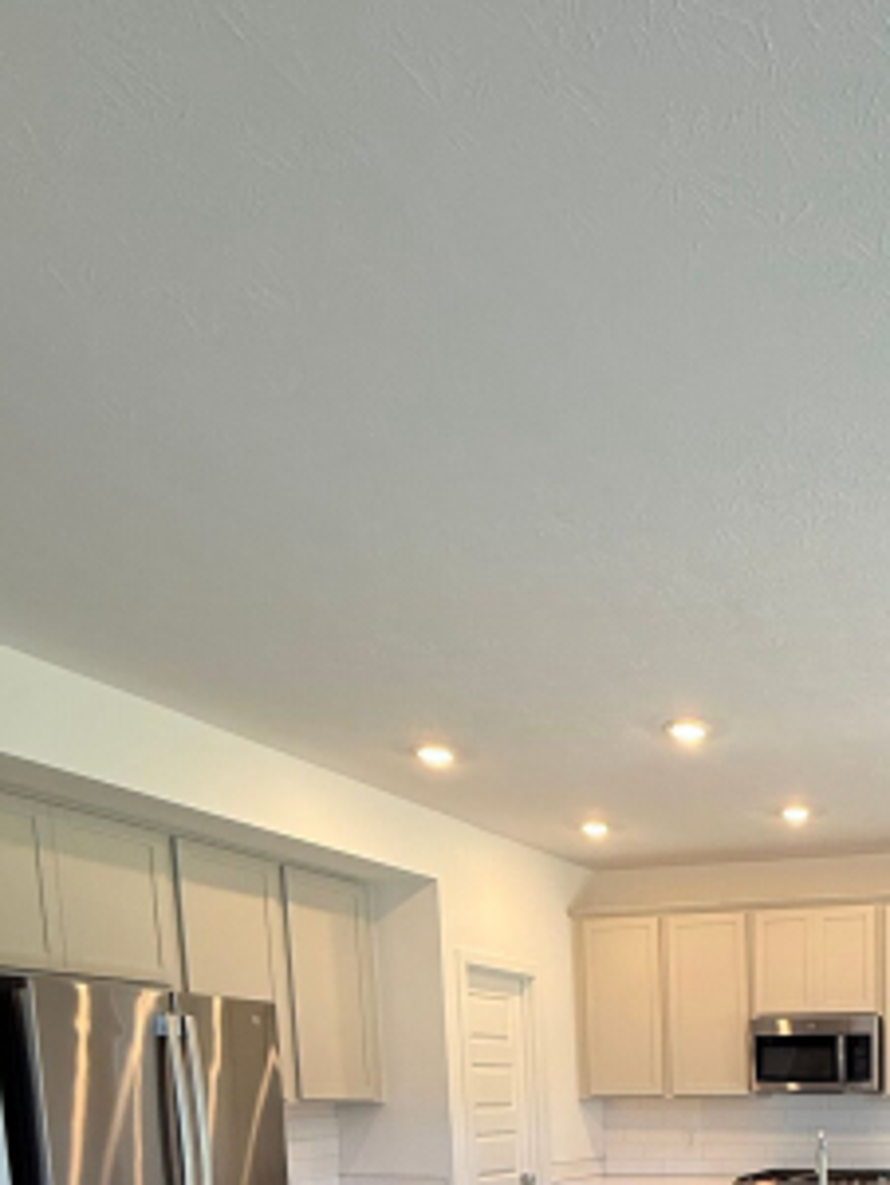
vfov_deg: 46.5
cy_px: 1238
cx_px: 874
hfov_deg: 40.3
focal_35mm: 31
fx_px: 1062
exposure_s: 1/120
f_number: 2.2
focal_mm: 2.22
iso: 160
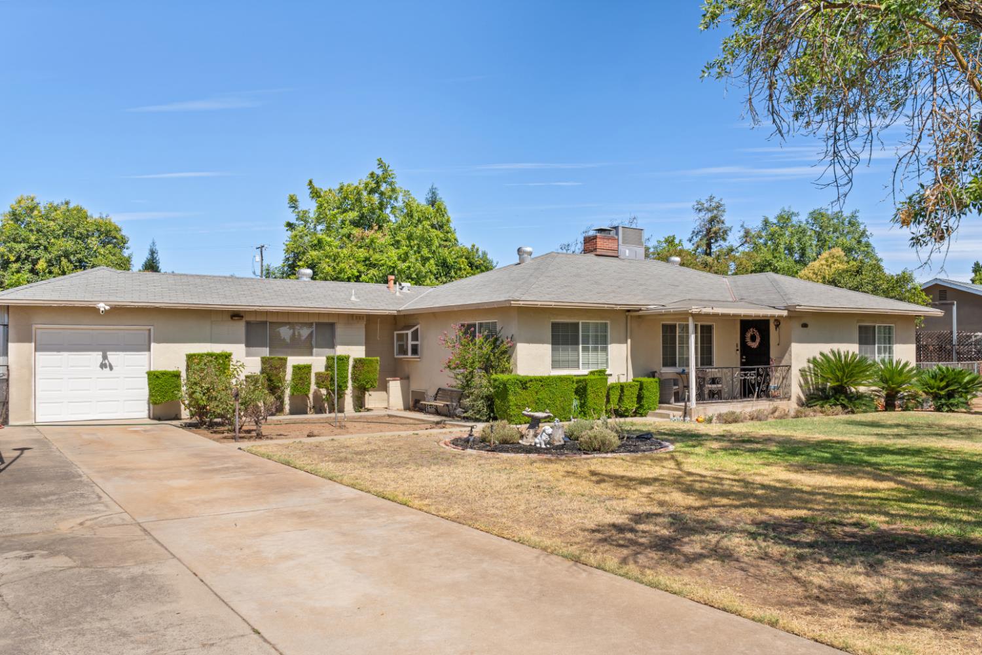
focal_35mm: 30
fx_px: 814
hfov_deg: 62.2
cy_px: 328
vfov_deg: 43.8
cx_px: 491
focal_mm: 19.9
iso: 100
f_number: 8
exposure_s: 1/80
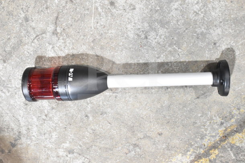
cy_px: 82
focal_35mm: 40
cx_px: 122
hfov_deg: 47.9
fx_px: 276
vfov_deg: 33.0
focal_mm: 27
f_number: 7.1
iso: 6400
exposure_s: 1/200
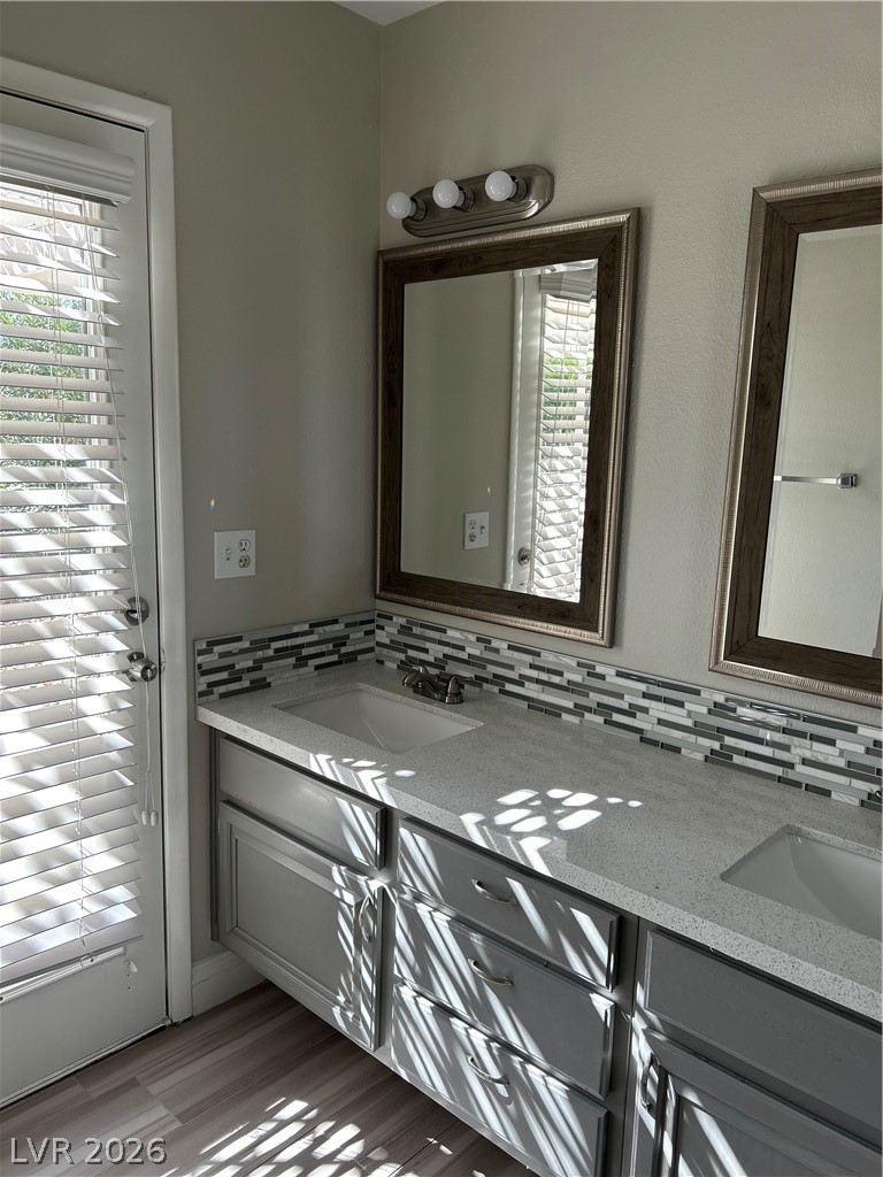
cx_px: 442
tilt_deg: -9.6
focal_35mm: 26
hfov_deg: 53.1
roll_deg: -0.5
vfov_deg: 67.3
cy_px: 588
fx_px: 884
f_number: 1.5
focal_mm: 5.7
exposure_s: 1/177
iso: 50
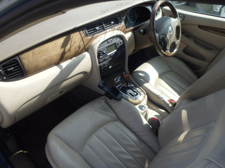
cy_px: 84
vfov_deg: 49.7
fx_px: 182
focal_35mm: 28
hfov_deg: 63.4
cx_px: 112
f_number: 3.9
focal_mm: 5
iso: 200
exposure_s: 1/500
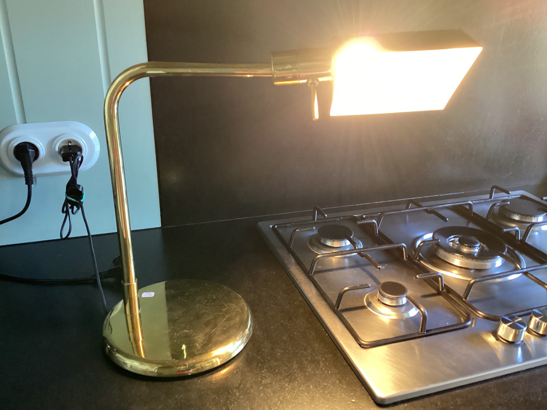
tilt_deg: -23.0
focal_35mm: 31
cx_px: 274
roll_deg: -0.6
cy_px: 205
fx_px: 490
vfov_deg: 45.4
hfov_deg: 58.4
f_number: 2.4
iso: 320
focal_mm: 3.3
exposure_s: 1/33
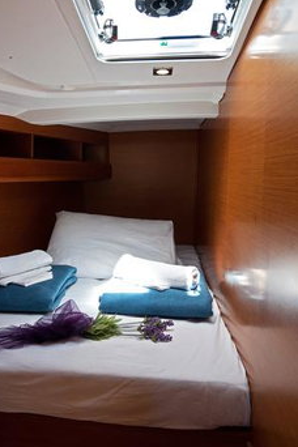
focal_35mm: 30
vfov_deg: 62.5
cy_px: 228
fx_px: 368
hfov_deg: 43.6
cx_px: 105
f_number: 6.3
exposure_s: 1/100
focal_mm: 15
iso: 1000
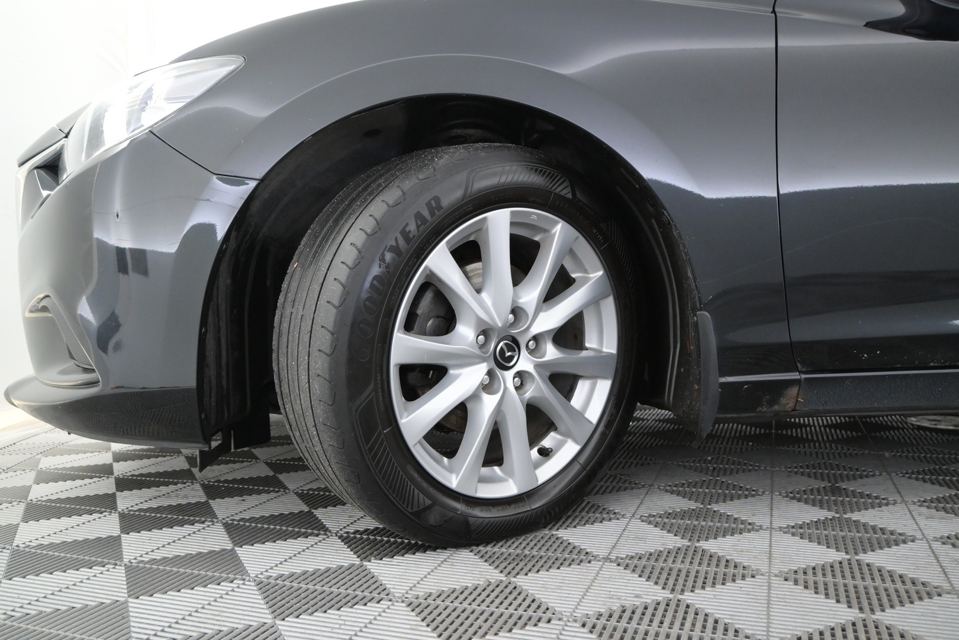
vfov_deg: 41.7
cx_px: 480
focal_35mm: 32
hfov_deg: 59.5
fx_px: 839
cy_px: 320
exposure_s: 1/60
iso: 2500
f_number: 4
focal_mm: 21
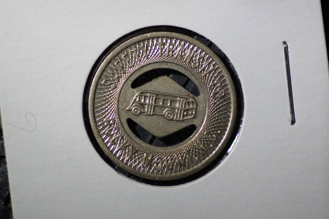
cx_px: 164
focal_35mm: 150
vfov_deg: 9.1
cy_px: 110
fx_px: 1369
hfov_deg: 13.7
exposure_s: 1/160
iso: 200
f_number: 2.8
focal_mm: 100
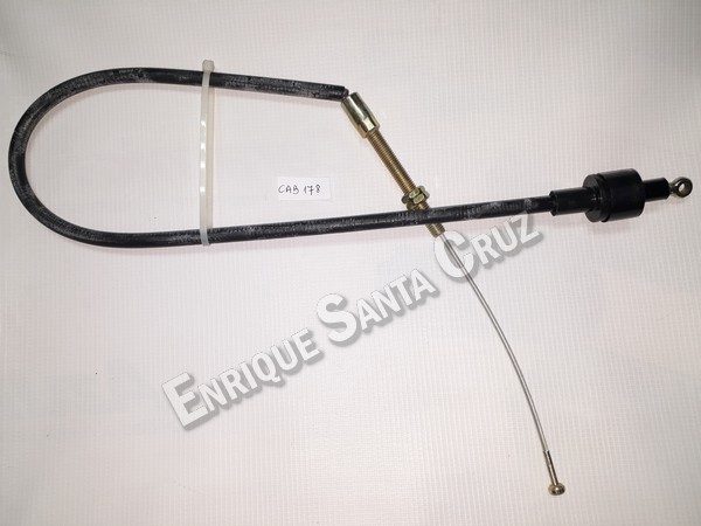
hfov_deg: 65.3
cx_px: 350
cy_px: 263
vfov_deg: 51.4
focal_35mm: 27
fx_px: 547
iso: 40
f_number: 1.9
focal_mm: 3.6
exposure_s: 1/50
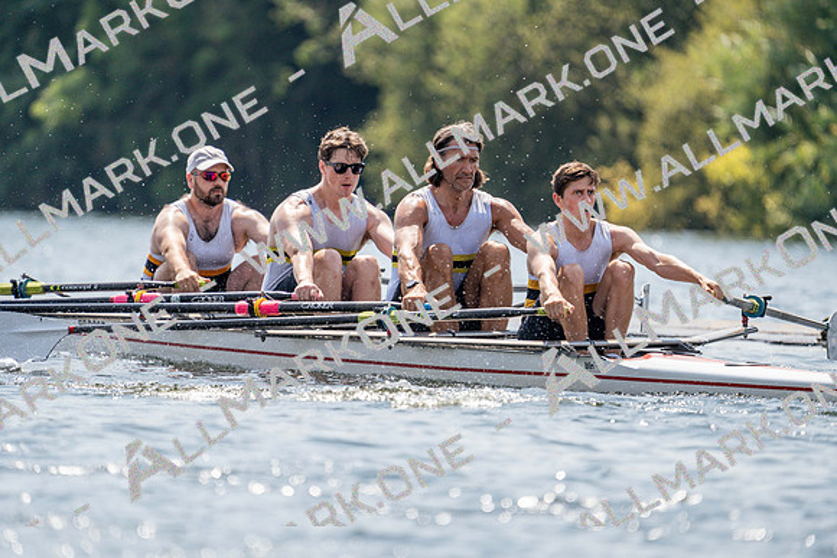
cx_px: 418
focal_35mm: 547
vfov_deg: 2.5
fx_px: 12720
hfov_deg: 3.8
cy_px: 279
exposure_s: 1/1600
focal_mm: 547
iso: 250
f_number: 6.3
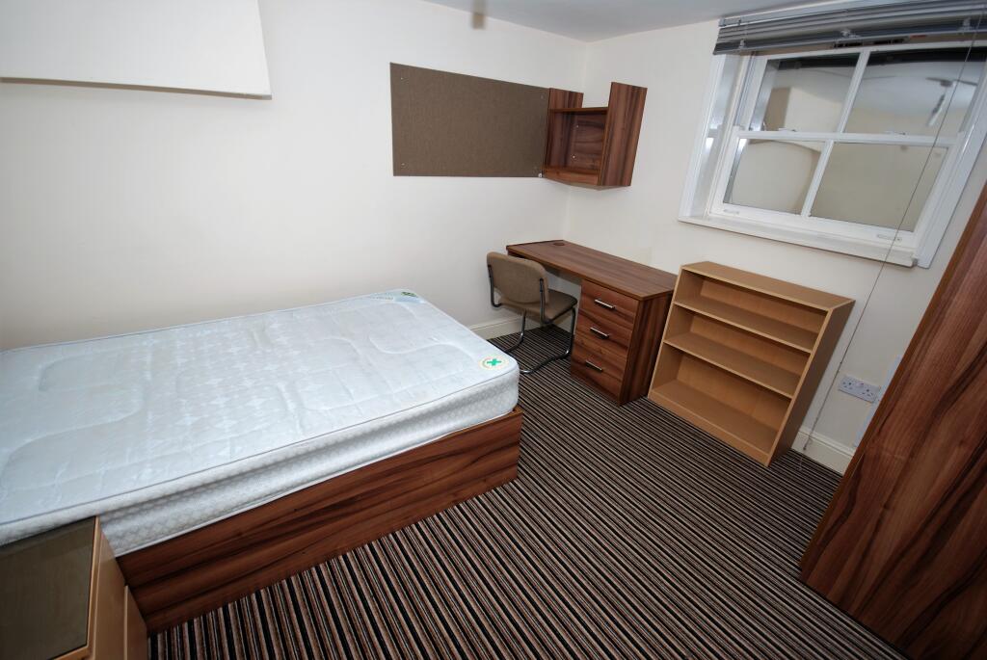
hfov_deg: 100.3
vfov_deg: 77.5
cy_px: 330
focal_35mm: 15
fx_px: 412
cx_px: 494
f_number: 4
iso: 100
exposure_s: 1/60
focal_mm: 10
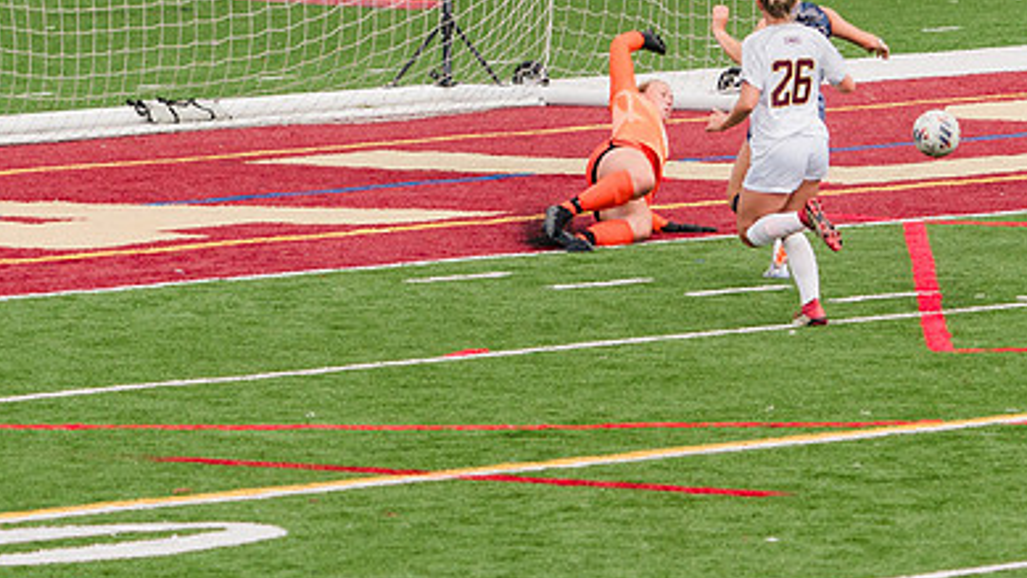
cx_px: 663
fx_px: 13809
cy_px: 11
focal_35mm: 507
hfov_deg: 4.3
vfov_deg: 2.4
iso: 500
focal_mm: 200
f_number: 5.6
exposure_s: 1/1600
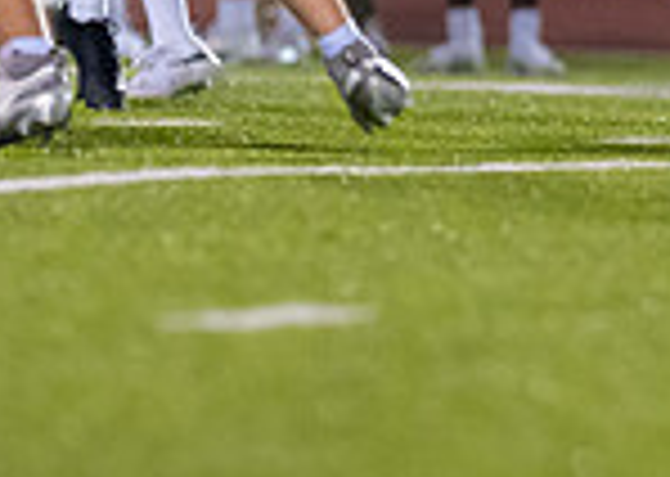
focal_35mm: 1027
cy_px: -470
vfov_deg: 1.4
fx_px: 19516
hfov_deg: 2.0
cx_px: 1069
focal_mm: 135
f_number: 1.8
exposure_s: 1/1000
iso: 1600
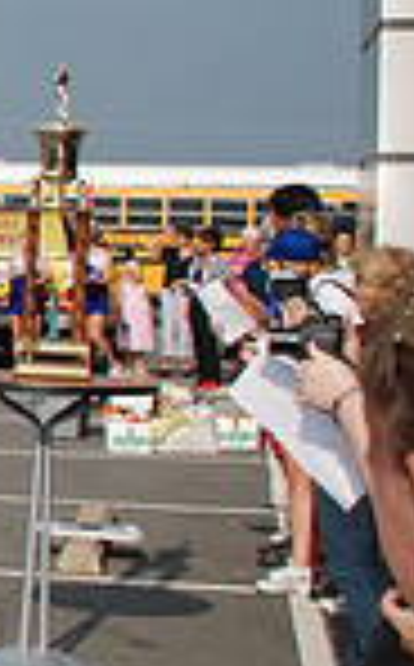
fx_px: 1957
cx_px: -850
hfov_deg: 9.4
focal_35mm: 108
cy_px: 180
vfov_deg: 19.2
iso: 100
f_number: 8
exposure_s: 1/250
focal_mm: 18
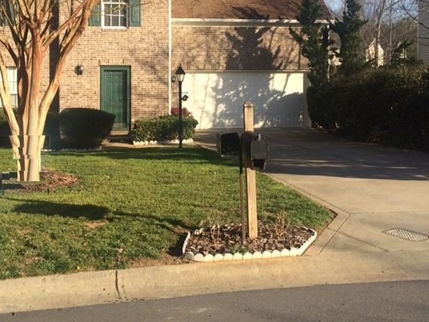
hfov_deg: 38.9
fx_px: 608
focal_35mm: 49
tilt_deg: -1.2
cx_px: 197
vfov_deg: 29.2
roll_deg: +0.1
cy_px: 76
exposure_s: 1/1140
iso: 32
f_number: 2.2
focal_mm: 4.15
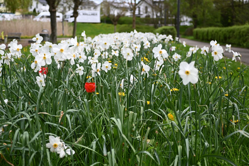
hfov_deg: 46.4
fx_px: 290
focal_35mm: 42
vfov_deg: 31.9
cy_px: 83
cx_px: 124
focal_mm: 28
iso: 100
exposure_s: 1/1000
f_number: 2.8
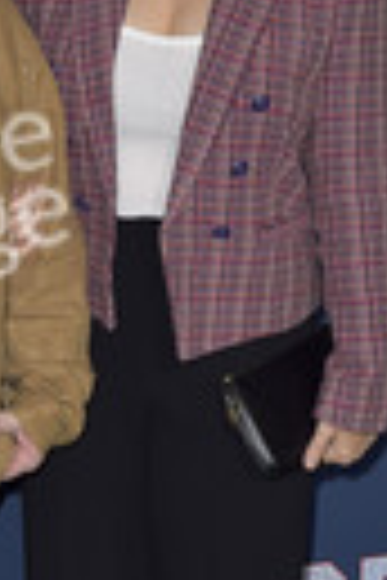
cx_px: -29
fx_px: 2757
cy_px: 445
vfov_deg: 12.0
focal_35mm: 171
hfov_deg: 8.0
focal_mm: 55
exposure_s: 1/250
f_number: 6.3
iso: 400
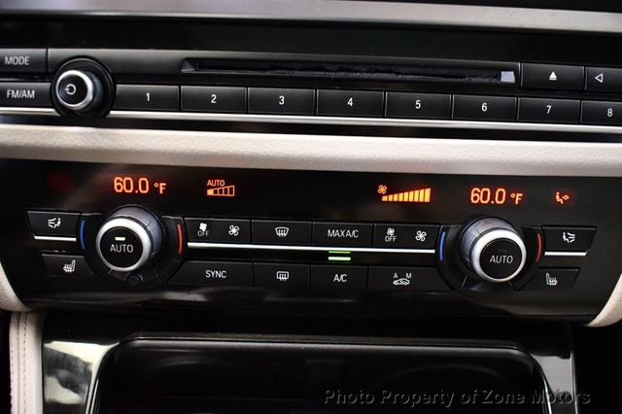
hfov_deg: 57.2
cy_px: 207
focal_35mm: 33
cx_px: 311
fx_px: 570
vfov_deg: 39.9
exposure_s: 1/60
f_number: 3.8
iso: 7200
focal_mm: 22
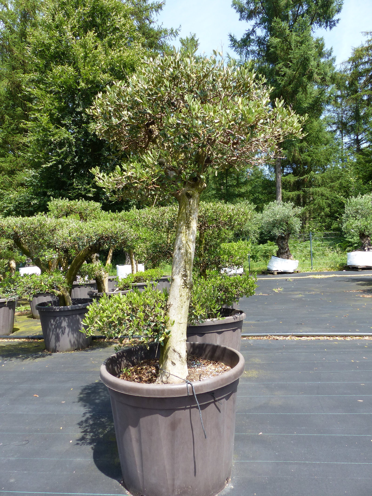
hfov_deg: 54.9
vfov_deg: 69.4
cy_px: 248
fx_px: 358
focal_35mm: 25
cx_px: 186
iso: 100
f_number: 4
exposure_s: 1/250
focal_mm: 4.5
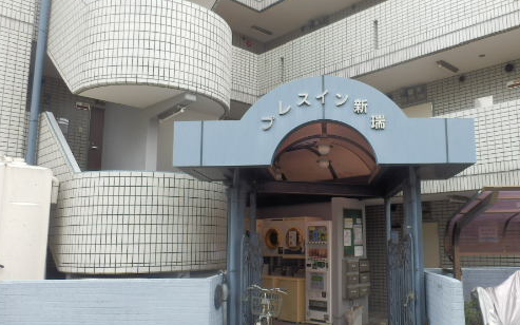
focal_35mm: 33
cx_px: 325
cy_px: 170
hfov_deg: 57.4
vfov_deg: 38.3
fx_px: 468
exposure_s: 1/100
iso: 80
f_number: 3
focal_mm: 4.2
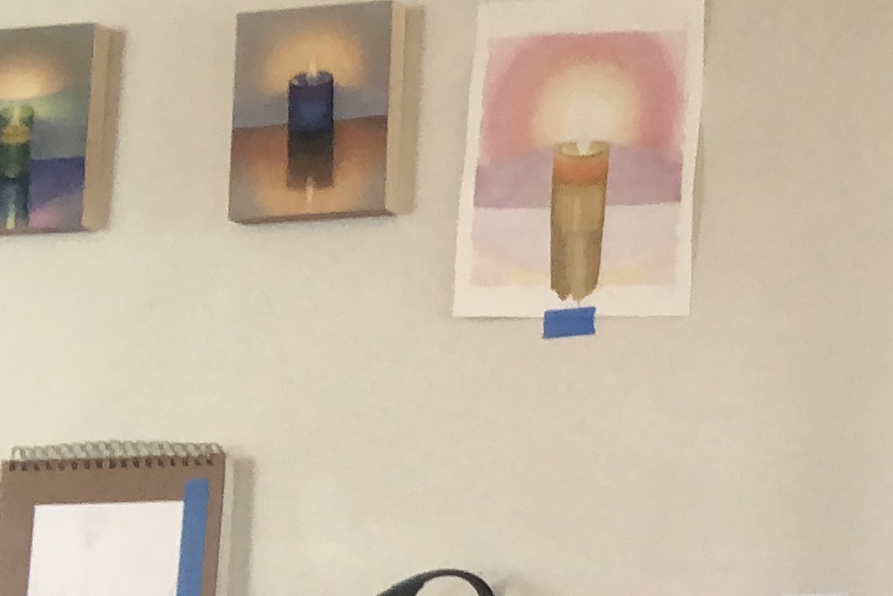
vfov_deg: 13.0
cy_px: 694
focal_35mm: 103
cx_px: 1315
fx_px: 2556
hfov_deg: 17.9
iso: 100
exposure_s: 1/120
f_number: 2.2
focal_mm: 2.87
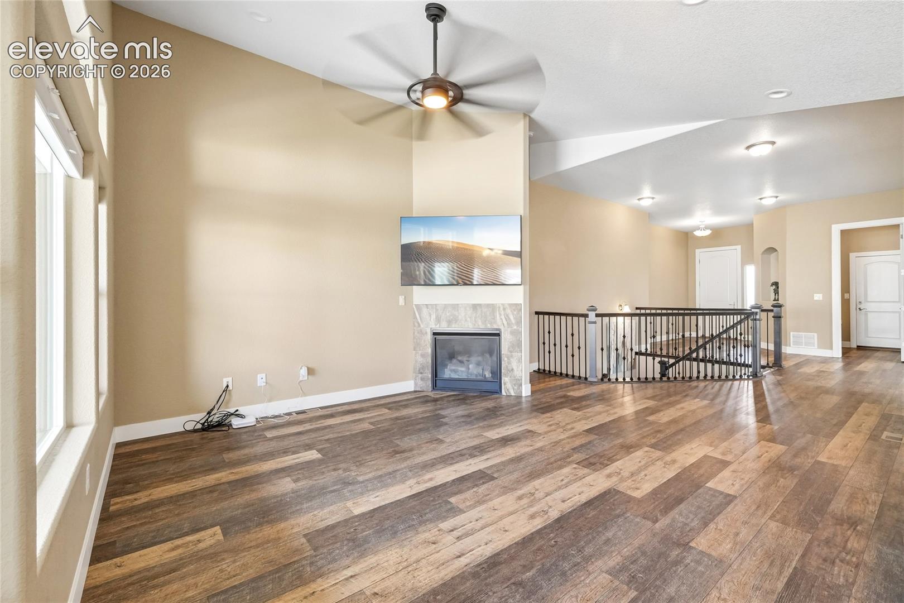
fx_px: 377
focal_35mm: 15
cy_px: 302
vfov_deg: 77.3
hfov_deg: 100.4
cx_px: 452
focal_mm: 10
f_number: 8
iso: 800
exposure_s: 1/15
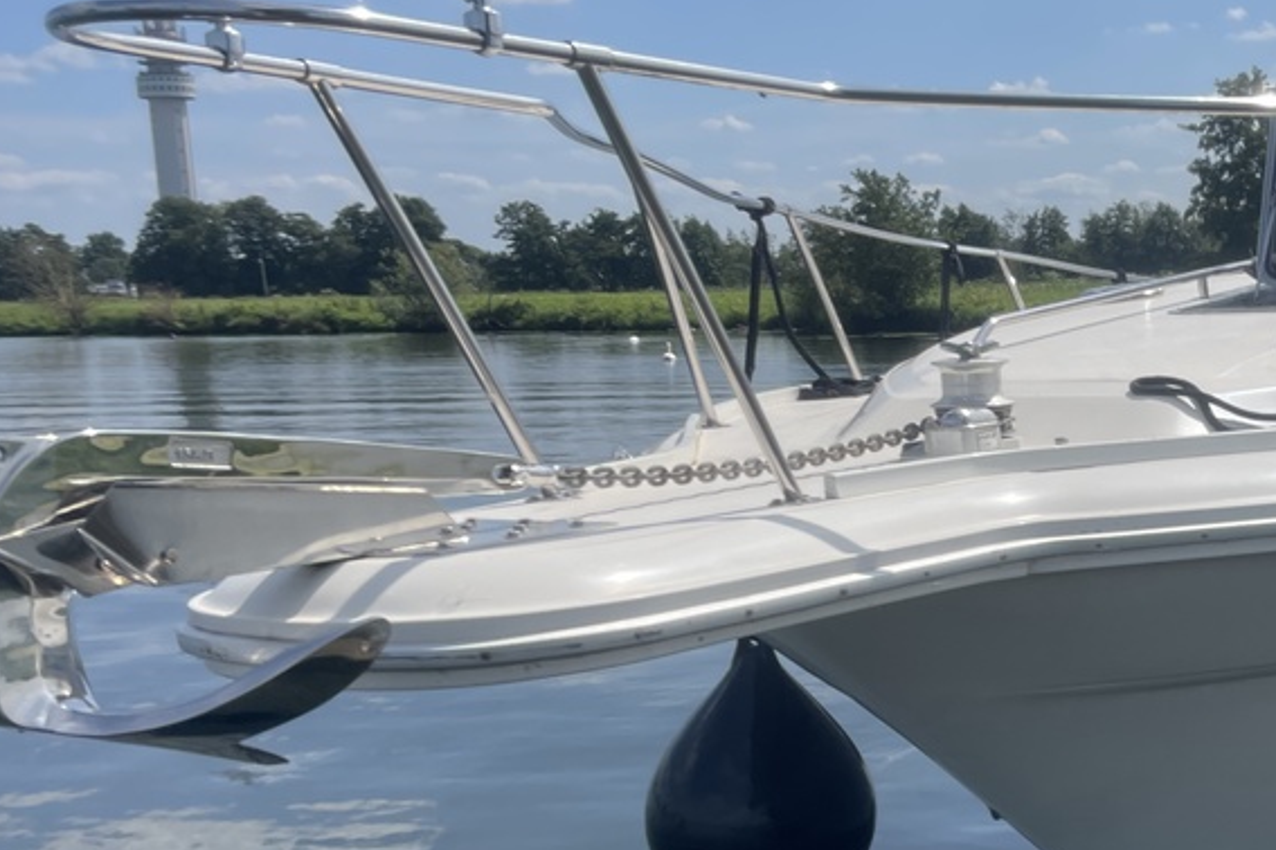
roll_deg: +1.2
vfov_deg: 24.4
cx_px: 1303
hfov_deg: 33.0
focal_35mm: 55
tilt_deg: -9.6
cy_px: 616
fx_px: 1949
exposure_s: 1/5917
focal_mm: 5.1
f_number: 1.6
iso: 32
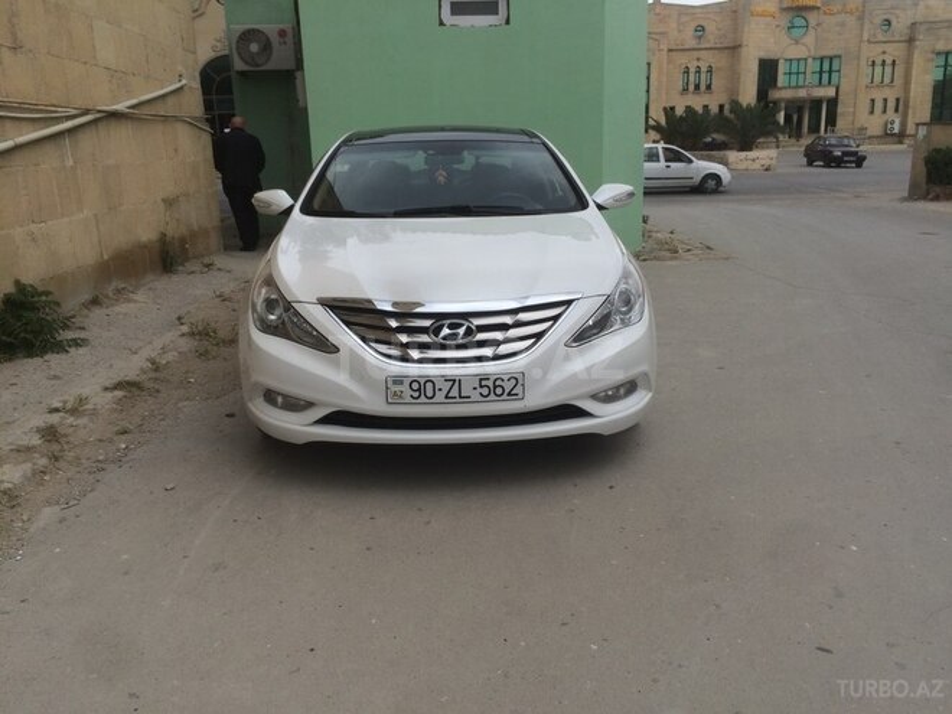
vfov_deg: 48.2
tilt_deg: -13.8
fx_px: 798
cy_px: 357
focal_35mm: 29
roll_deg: +2.6
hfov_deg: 61.7
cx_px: 476
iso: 32
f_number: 2.2
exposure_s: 1/1001
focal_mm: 4.15
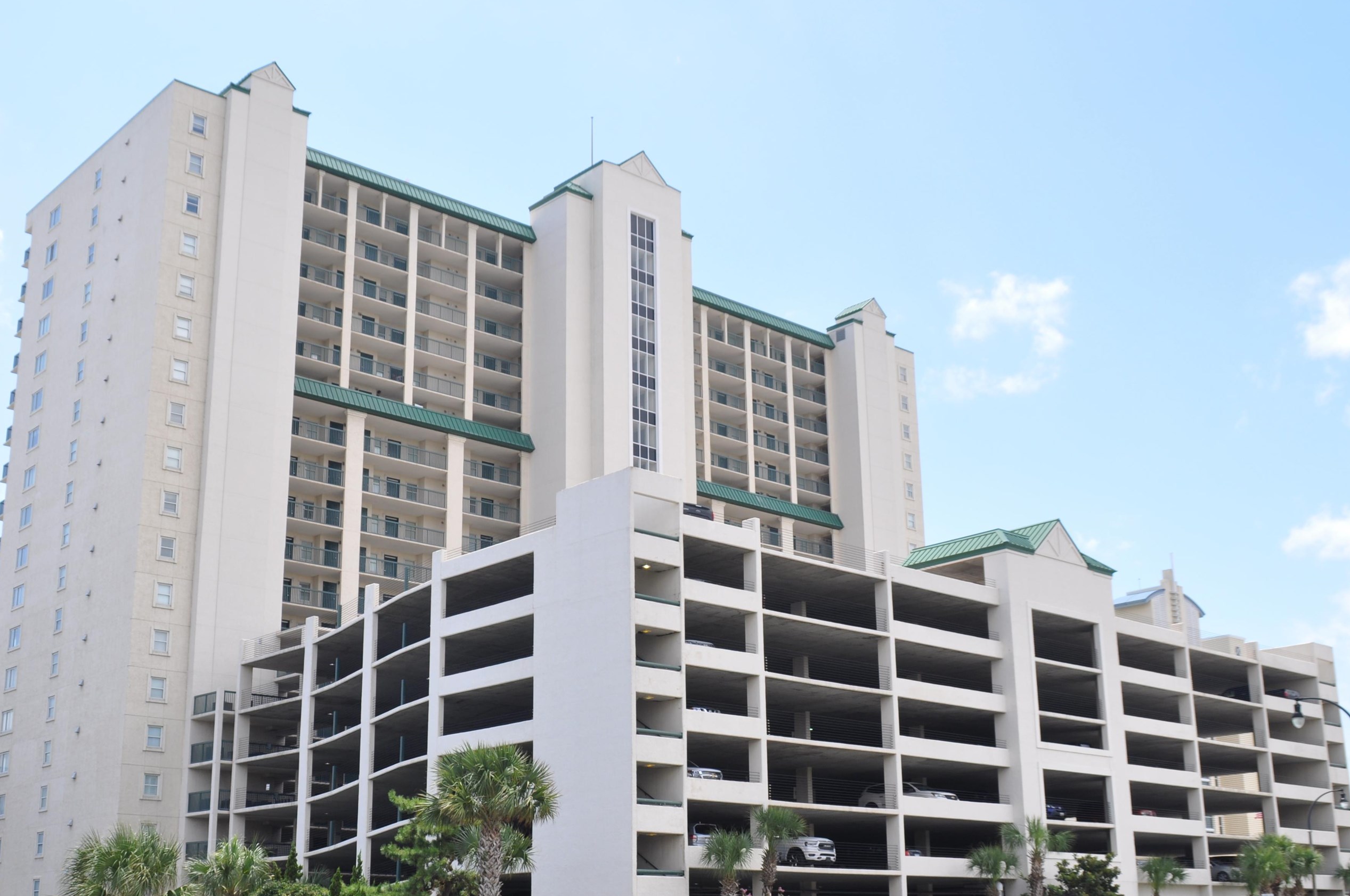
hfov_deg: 48.5
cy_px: 532
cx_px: 639
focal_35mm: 40
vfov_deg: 33.2
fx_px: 1498
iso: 200
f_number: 9
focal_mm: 22
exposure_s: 1/320
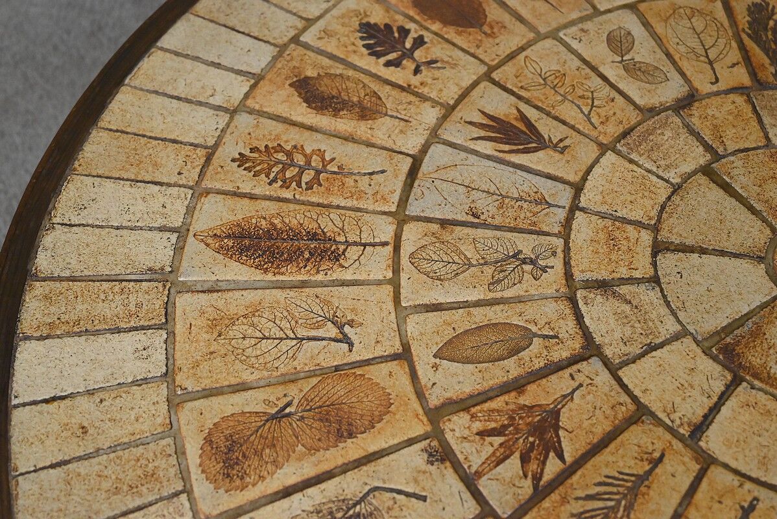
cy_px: 260
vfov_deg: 31.2
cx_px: 388
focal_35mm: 43
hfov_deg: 45.4
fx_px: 928
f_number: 5.6
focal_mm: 43
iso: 5000
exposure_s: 1/200
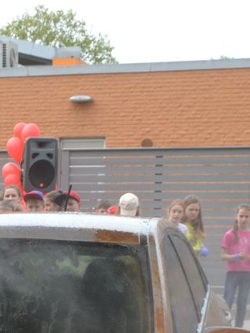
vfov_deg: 15.5
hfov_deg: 11.5
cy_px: 375
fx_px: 1183
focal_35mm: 123
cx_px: -135
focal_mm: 24
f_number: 10
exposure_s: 1/250
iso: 400
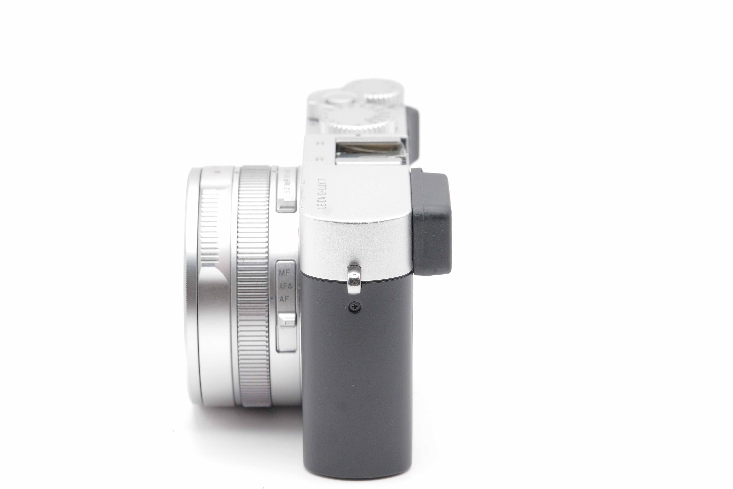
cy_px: 267
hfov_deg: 19.4
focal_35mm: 105
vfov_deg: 13.0
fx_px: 2138
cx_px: 326
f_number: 13
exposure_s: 1/100
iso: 3200
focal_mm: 90
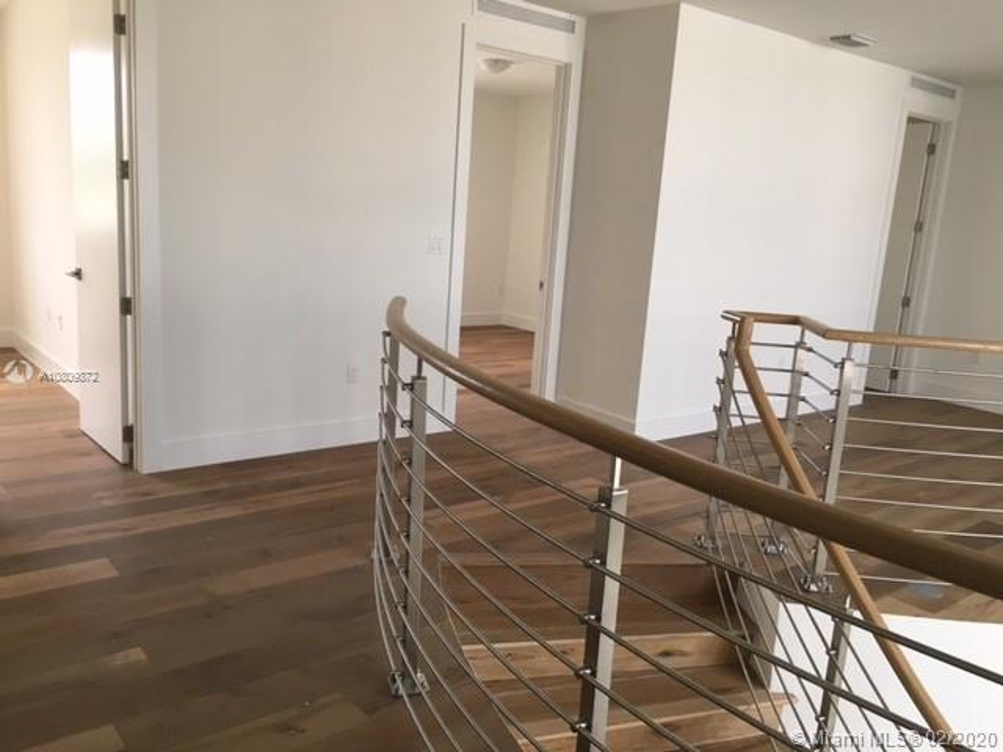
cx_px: 502
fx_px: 840
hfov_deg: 61.7
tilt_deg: -11.8
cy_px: 376
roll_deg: -3.9
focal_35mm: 29
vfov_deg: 48.2
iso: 64
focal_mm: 4.15
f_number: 2.2
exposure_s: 1/30
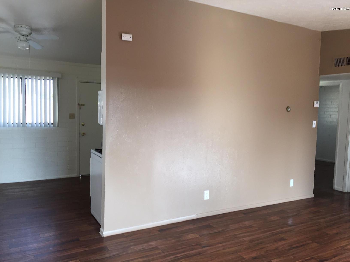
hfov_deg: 61.7
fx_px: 293
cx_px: 175
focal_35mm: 29
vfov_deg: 48.2
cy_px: 131
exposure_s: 1/60
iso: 40
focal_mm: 4.15
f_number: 2.2
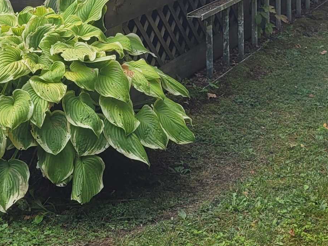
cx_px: 49
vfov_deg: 16.1
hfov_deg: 22.1
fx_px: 825
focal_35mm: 87
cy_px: -77
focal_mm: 5.4
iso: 40
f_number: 1.8
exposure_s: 1/726
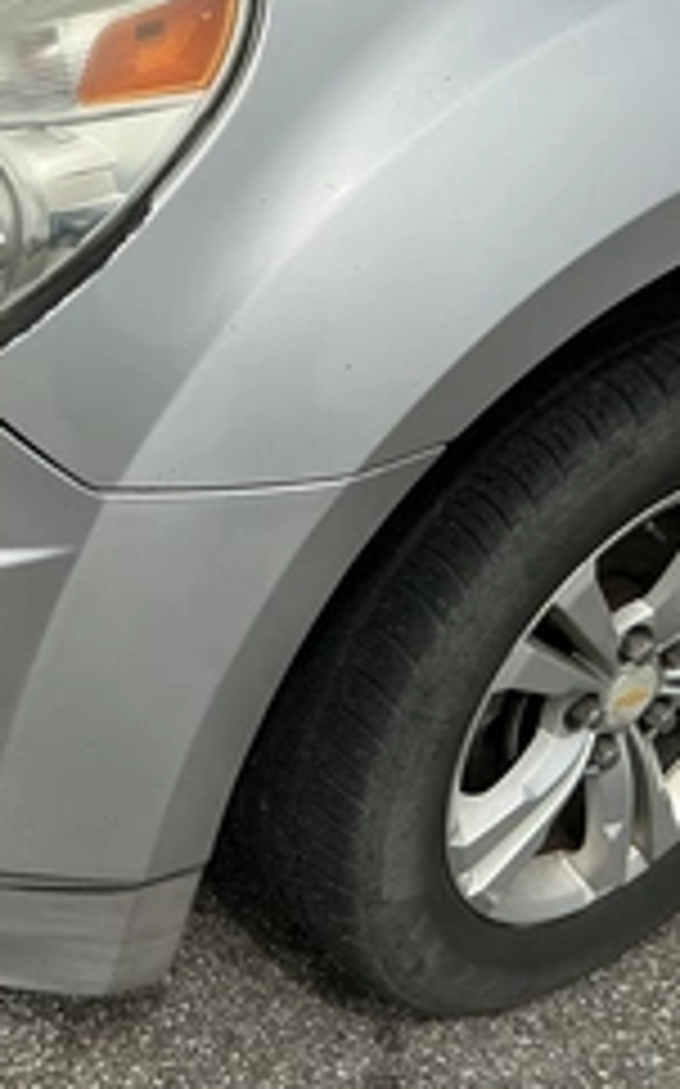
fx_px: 1455
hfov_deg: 25.6
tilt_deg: -34.0
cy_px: 500
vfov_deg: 41.0
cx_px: 81
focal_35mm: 49
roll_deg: -1.0
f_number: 1.8
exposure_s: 1/3534
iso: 25
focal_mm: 3
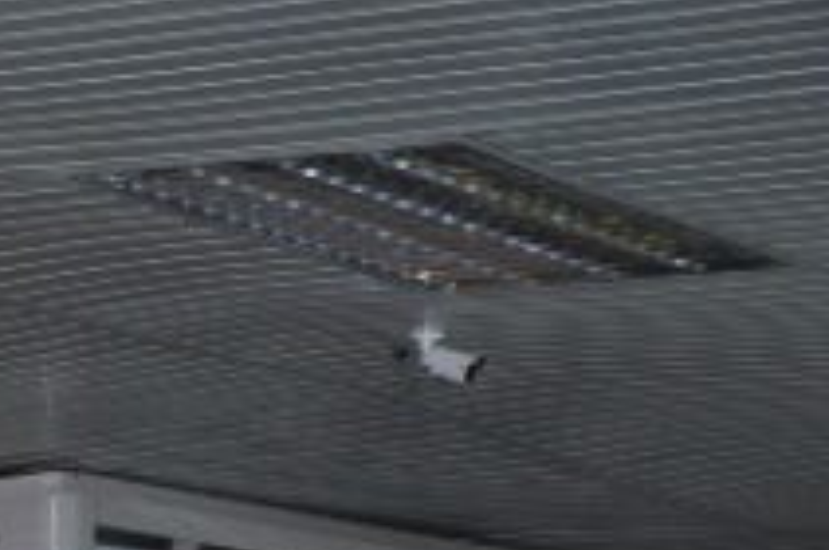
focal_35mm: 191
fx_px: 4387
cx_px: -676
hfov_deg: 10.2
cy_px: 982
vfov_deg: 7.0
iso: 400
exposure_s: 1/60
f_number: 4.5
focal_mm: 35
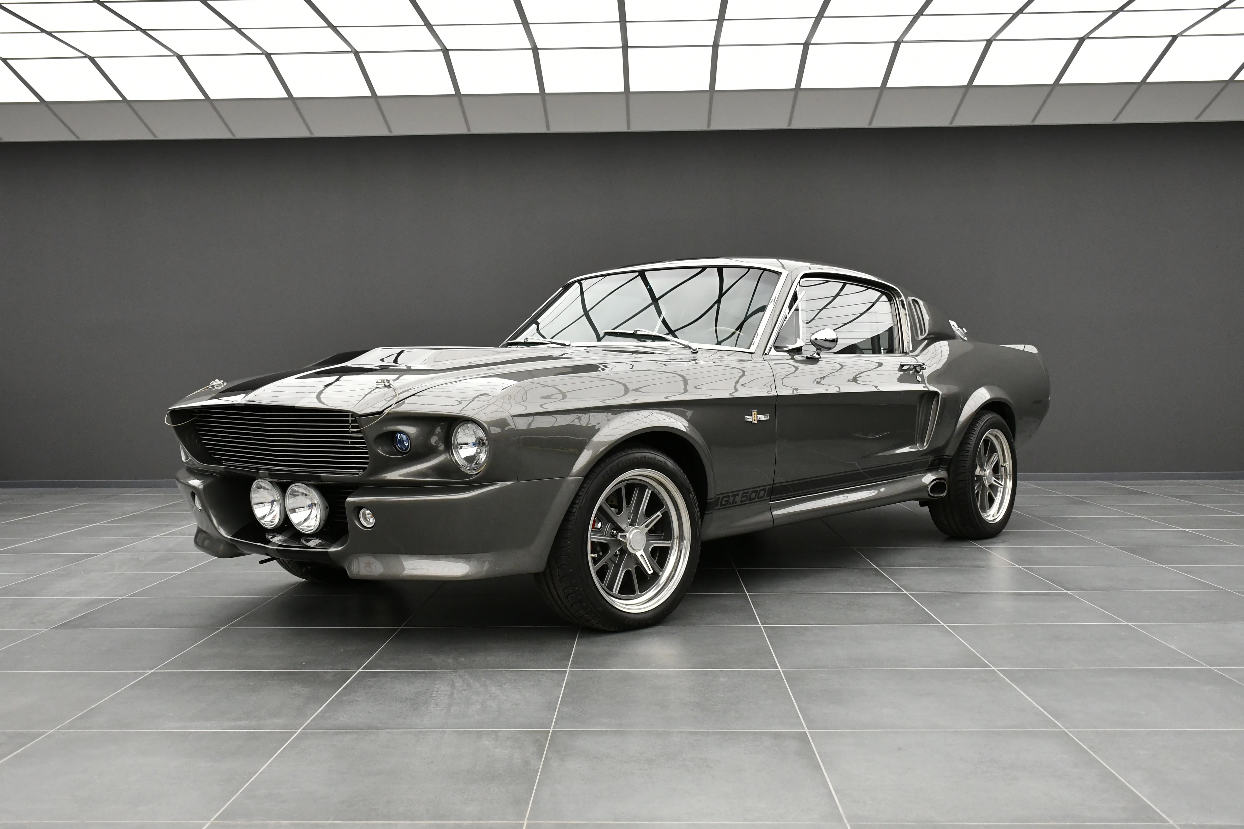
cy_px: 414
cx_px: 622
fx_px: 1175
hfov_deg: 55.8
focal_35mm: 34
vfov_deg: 38.9
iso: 2000
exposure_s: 1/400
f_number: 6.3
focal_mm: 23
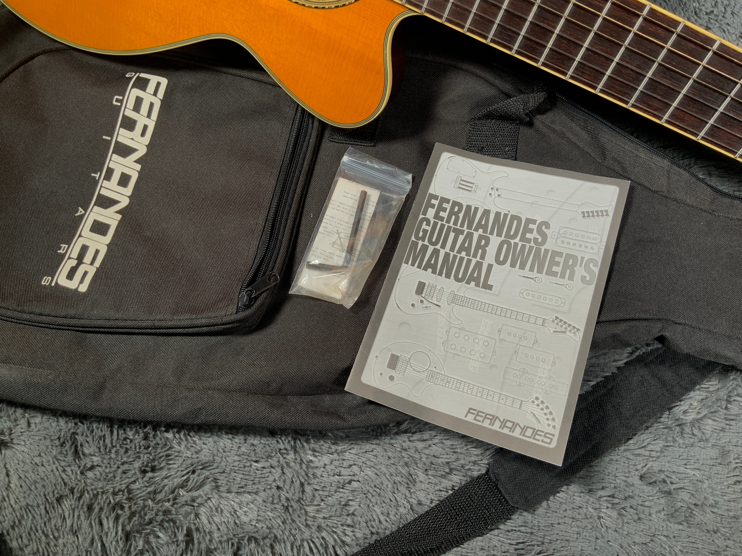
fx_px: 622
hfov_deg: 61.7
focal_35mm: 29
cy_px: 278
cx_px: 371
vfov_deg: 48.2
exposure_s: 1/104
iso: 20
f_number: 1.8
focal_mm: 3
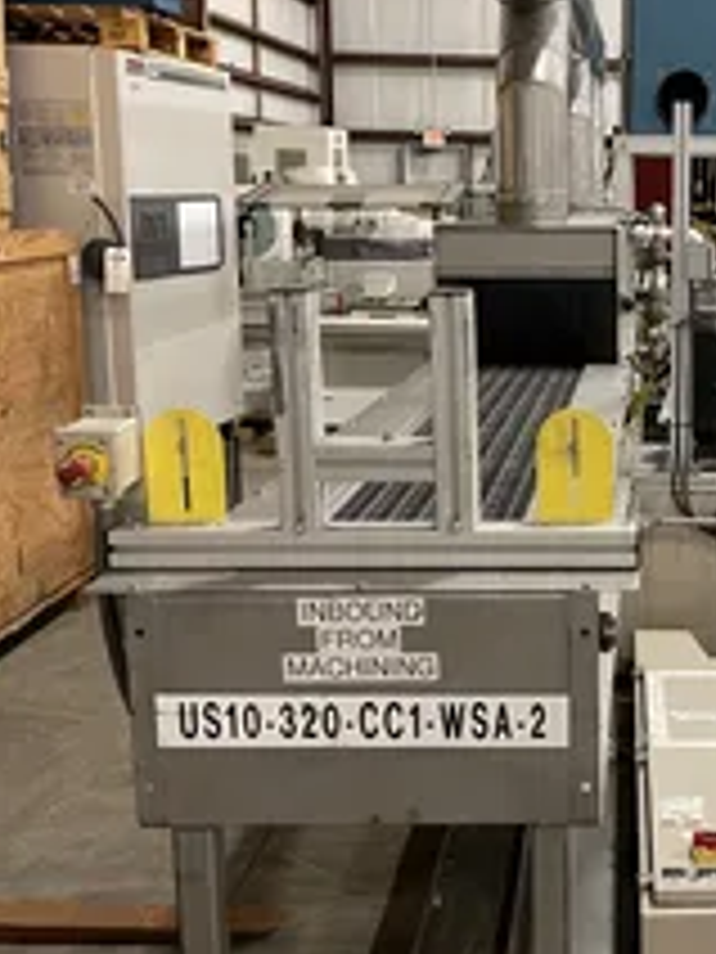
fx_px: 1351
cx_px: 648
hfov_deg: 28.5
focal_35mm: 49
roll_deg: +0.1
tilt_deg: -10.2
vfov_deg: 38.9
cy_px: 472
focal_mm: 4.2
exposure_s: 1/60
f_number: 1.6
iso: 320
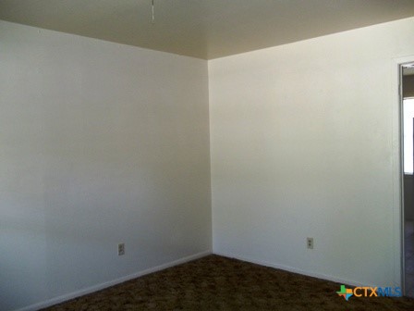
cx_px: 207
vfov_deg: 44.2
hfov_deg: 56.8
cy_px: 156
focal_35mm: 32
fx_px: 383
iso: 160
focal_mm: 5.7
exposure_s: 1/30
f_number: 2.9
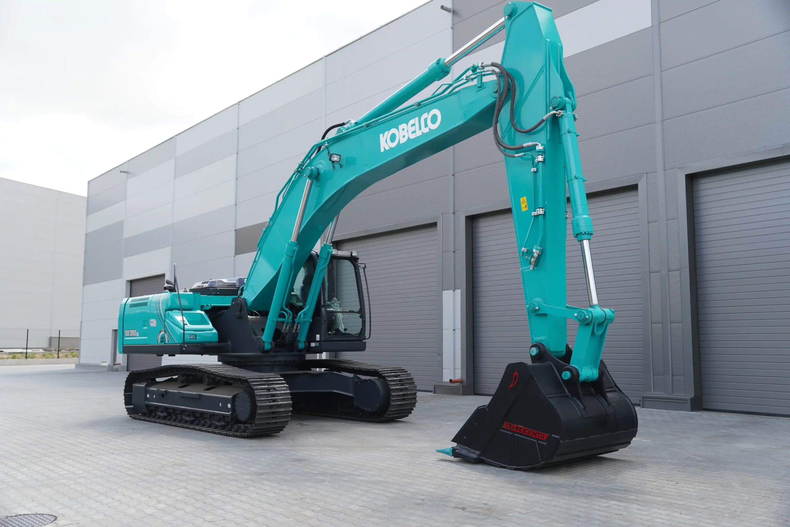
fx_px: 757
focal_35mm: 34
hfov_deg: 55.1
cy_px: 264
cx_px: 395
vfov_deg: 38.4
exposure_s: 1/125
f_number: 3.5
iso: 100
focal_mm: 23
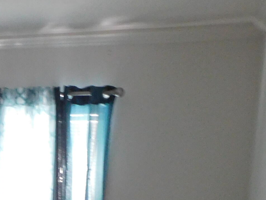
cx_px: -15
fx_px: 584
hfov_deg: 24.2
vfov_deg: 17.4
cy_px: 301
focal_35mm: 76
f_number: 3.3
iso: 400
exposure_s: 1/10
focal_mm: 4.3
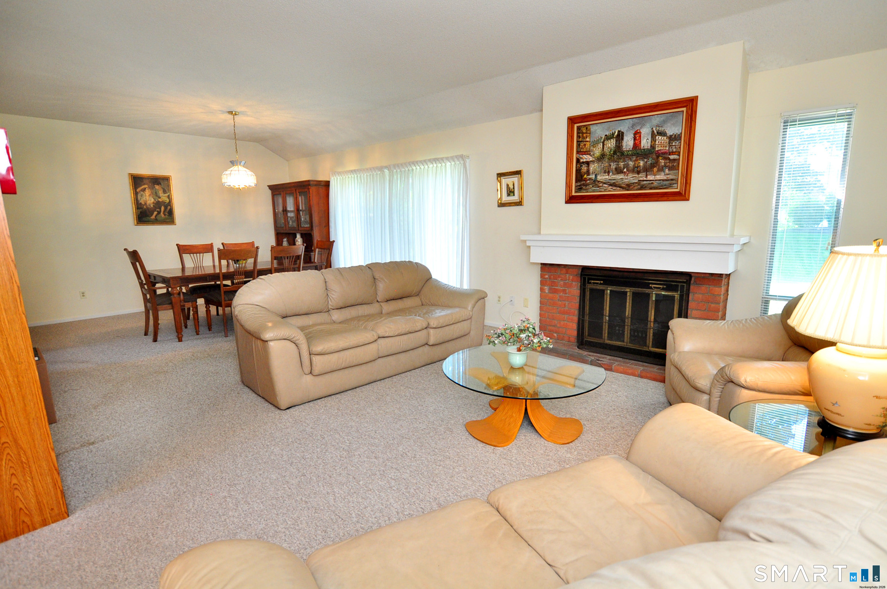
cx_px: 444
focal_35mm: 18
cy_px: 294
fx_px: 443
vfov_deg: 67.2
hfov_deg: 90.1
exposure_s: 1/50
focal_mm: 12
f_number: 4.5
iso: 640
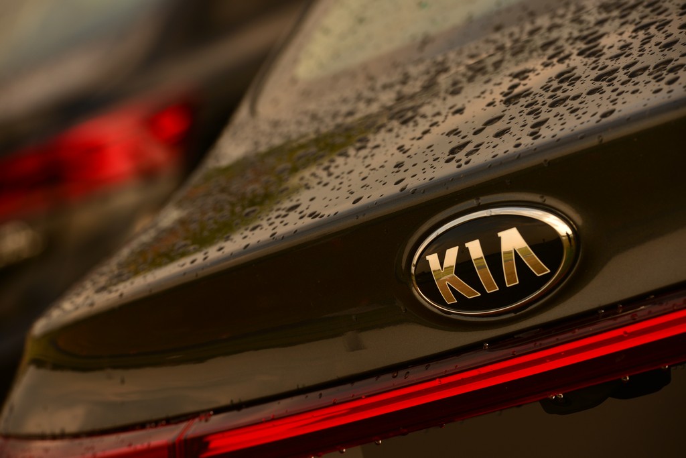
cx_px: 343
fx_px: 3526
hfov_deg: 11.1
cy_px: 229
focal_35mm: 185
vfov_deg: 7.4
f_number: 6.3
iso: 160
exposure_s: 1/500
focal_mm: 185
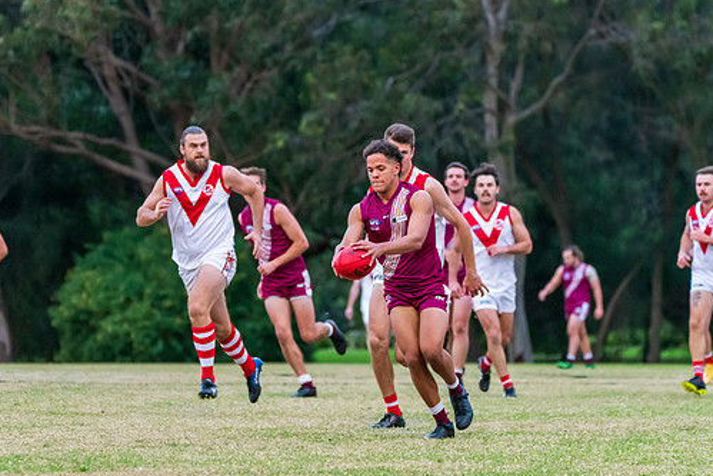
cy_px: 247
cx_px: 291
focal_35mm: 305
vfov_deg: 4.5
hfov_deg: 6.8
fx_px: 6042
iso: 3200
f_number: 5.3
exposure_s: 1/1000
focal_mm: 240
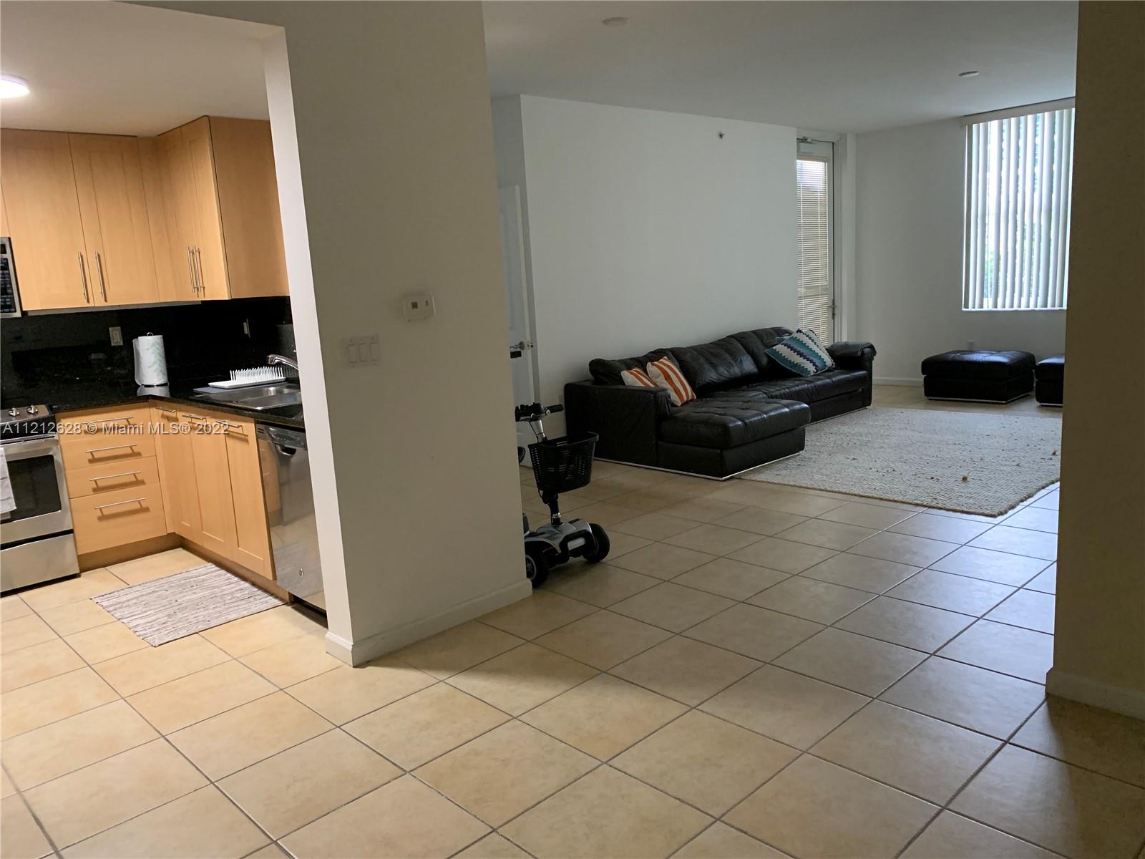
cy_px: 430
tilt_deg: -11.1
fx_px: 860
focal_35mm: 26
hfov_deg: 67.3
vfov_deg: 53.1
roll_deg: +3.3
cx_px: 572
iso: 320
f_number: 1.8
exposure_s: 1/60
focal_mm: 4.25
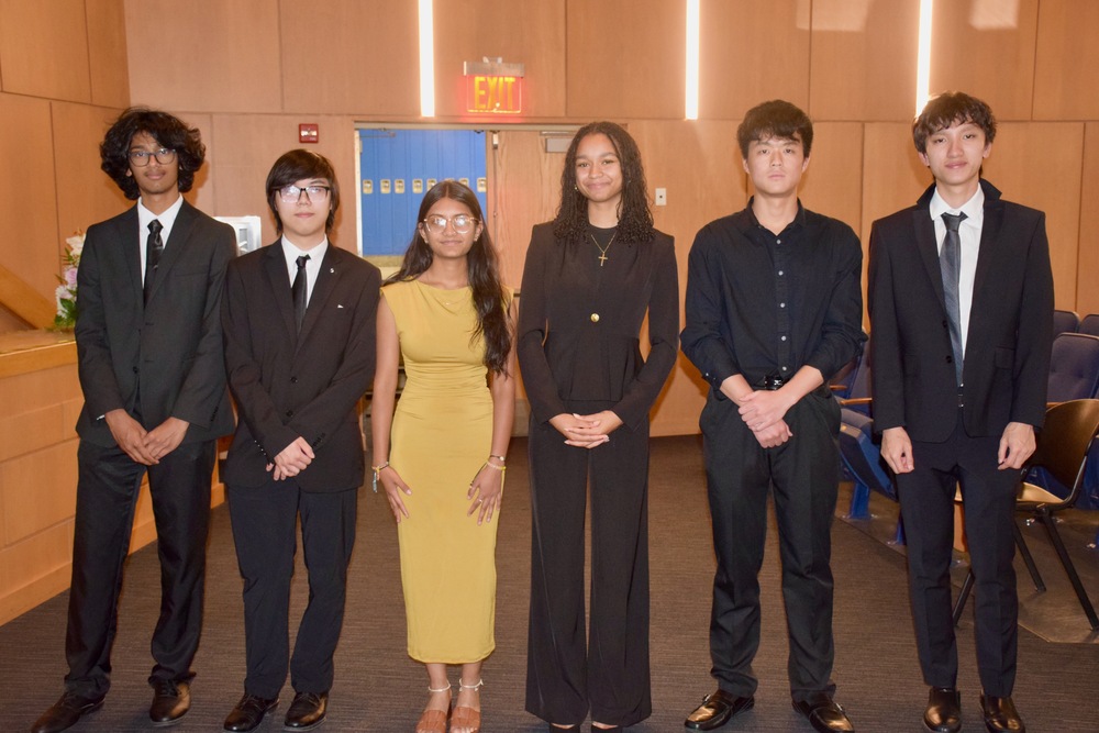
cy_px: 366
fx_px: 1374
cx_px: 550
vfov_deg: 29.9
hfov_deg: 43.6
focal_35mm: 45
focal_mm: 30
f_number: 4
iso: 2500
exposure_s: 1/30
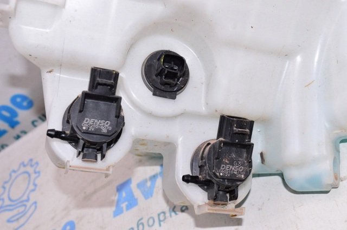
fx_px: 462
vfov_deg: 28.0
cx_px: 174
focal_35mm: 48
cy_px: 115
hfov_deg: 41.2
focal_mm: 32
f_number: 8
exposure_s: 1/160
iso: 1600
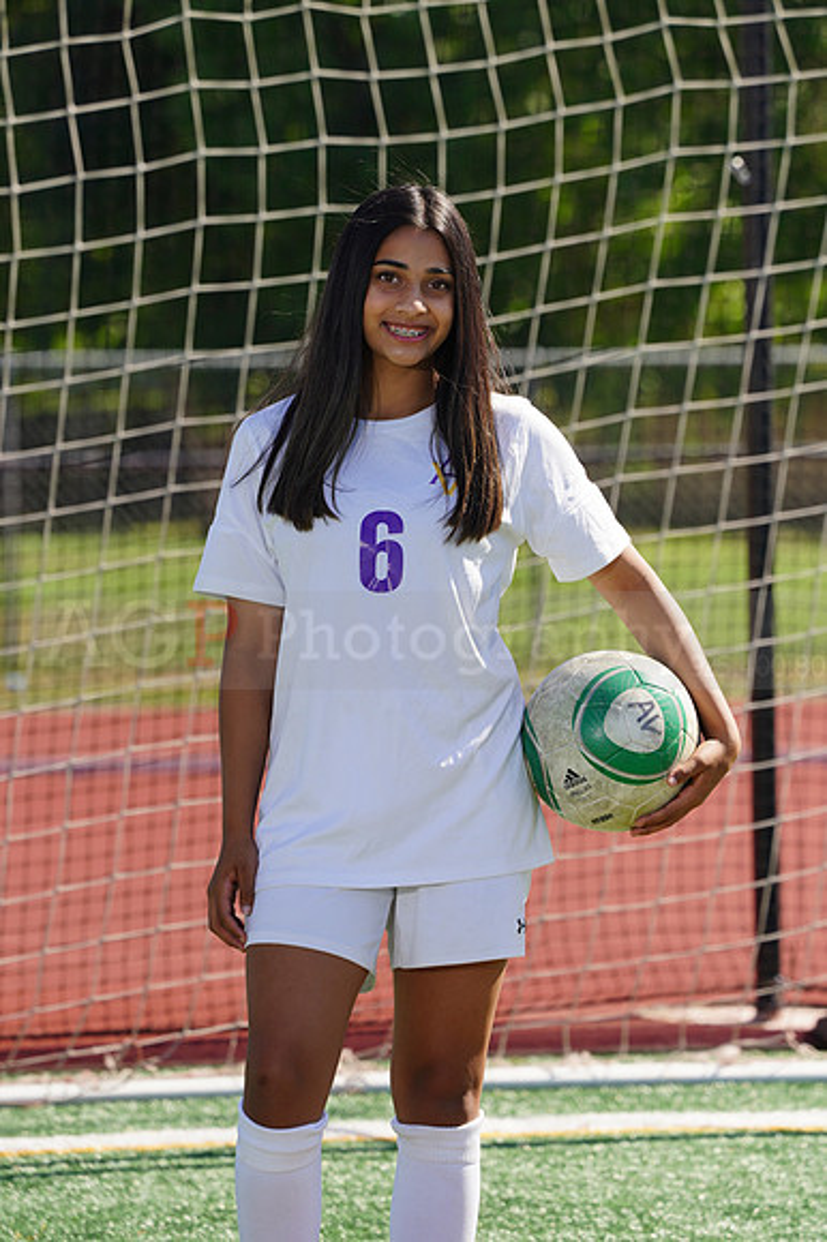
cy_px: 621
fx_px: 11073
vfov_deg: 6.4
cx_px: 414
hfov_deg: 4.3
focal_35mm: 321
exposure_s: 1/250
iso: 200
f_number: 11
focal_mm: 321
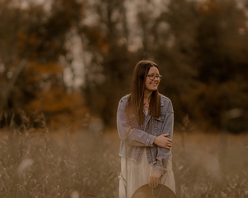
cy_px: 122
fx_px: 1394
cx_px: 103
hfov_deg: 10.2
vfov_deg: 8.1
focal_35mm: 190
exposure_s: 1/3200
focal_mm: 85
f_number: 1.4
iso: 200
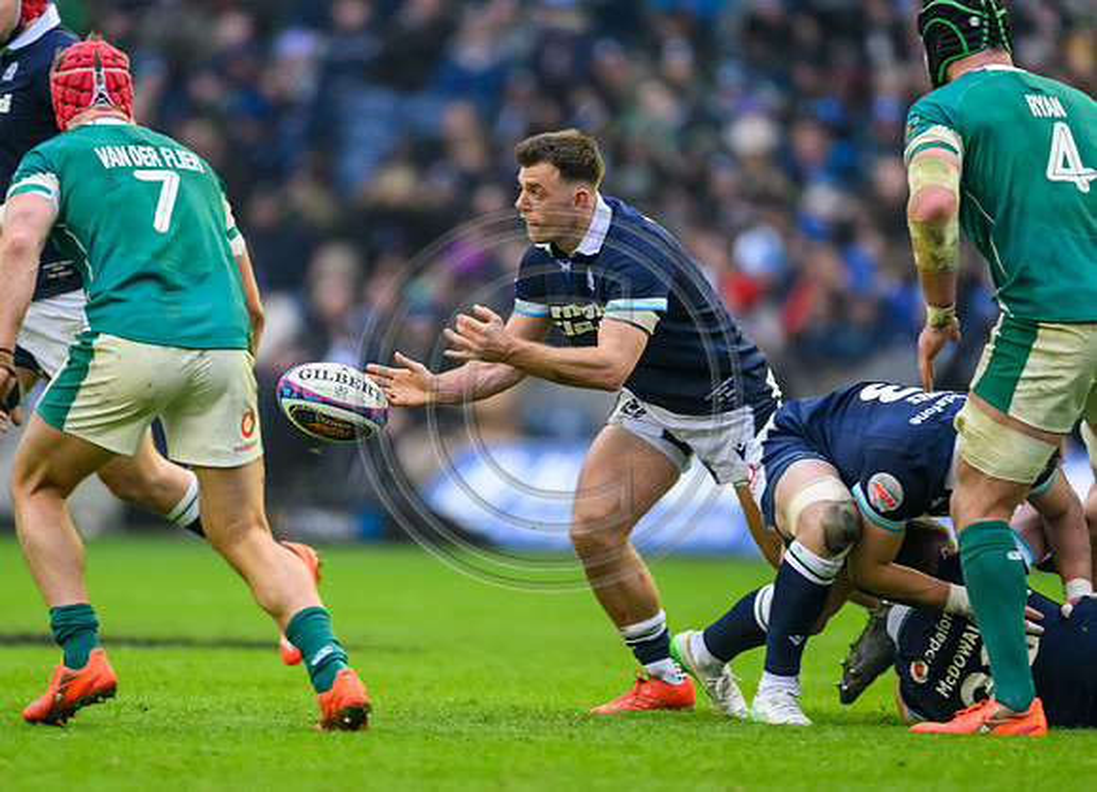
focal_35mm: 837
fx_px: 26170
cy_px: 550
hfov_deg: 2.4
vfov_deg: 1.7
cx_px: 561
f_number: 4
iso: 5000
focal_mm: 560
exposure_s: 1/1600
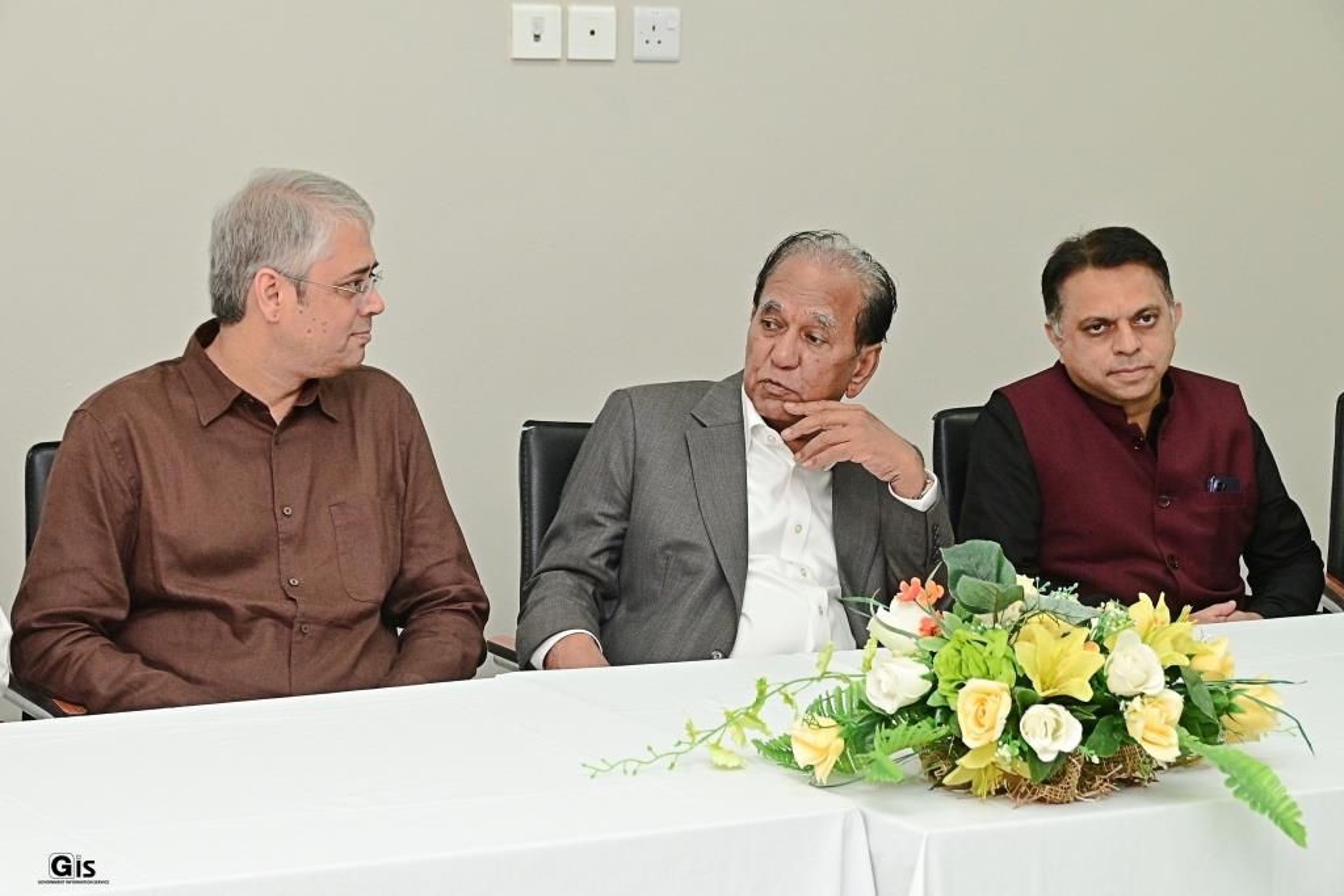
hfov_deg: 24.8
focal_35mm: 82
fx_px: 3062
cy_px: 448
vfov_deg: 16.7
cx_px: 672
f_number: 7.1
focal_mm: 55
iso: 1600
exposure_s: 1/200
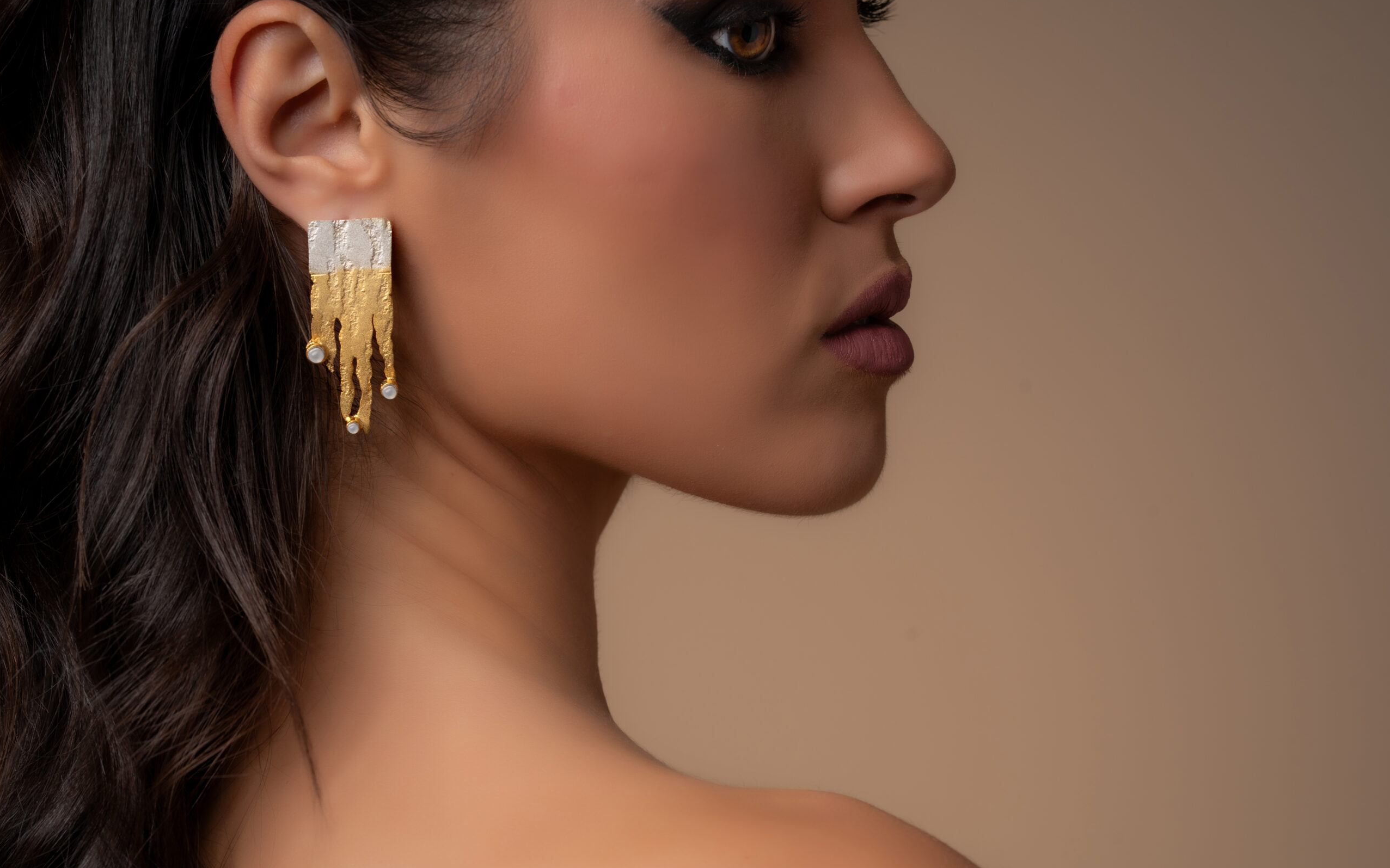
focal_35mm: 138
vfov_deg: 9.5
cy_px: 441
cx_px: 695
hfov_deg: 15.1
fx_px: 5227
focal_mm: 135
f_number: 9
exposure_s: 1/125
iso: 200
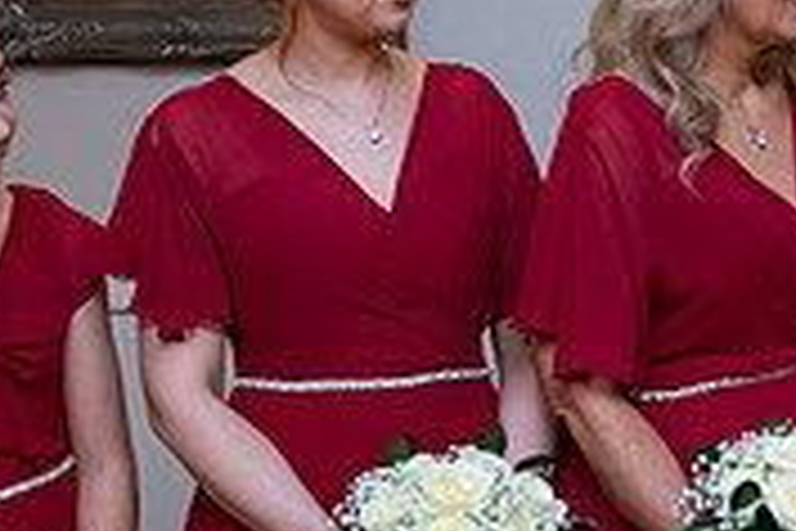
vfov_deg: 12.2
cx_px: 944
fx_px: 2476
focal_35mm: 112
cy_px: 364
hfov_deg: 17.4
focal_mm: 32
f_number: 5
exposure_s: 1/160
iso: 1000
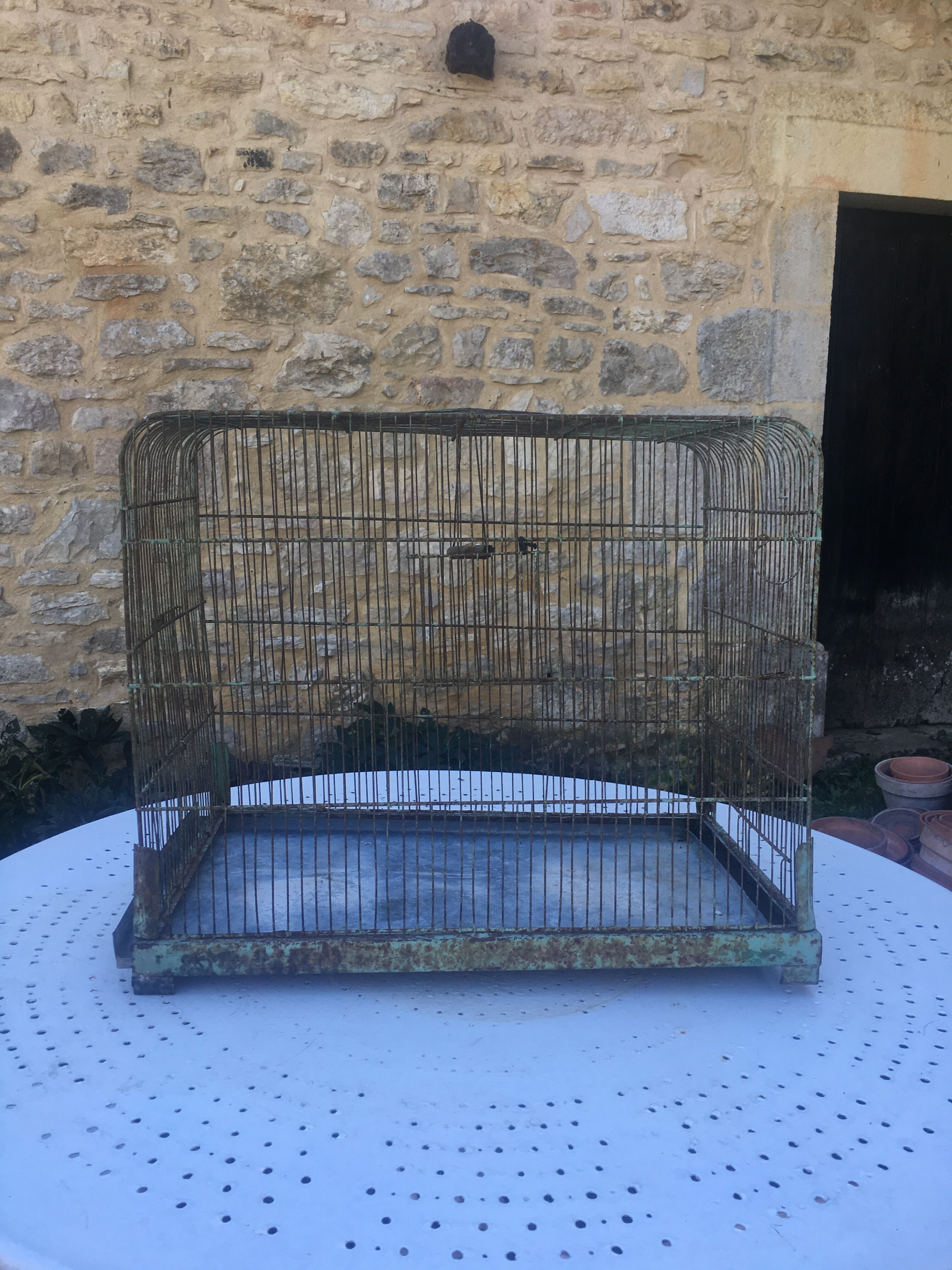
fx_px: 1063
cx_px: 476
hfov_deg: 48.2
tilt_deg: -9.6
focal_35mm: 29
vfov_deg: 61.7
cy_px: 635
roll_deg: -0.5
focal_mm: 4.15
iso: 25
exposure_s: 1/178
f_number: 2.2
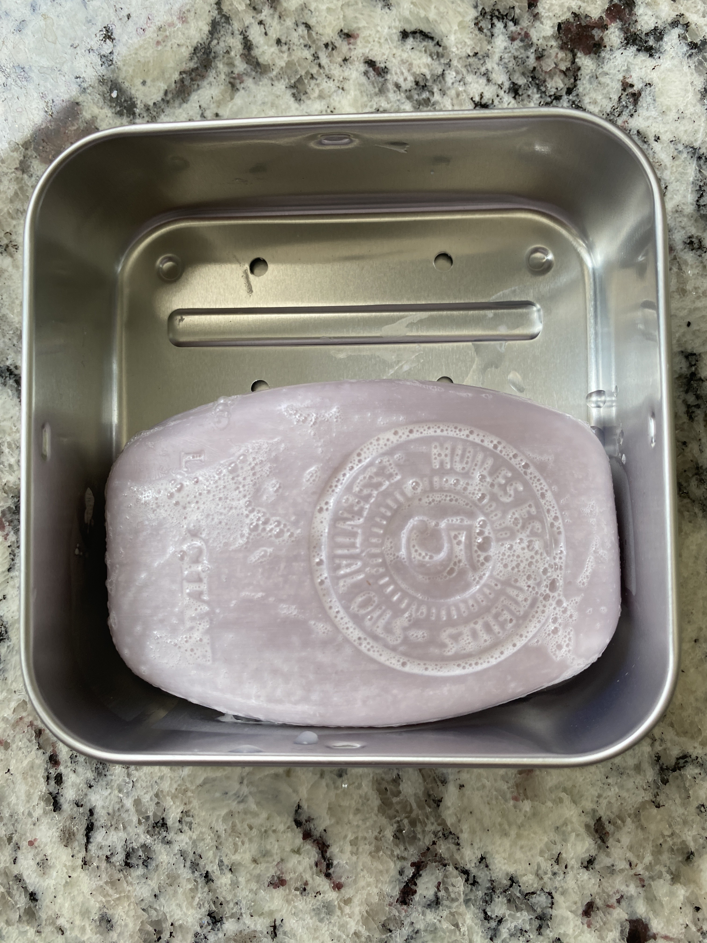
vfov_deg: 69.4
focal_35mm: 25
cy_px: 472
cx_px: 354
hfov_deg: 54.9
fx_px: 681
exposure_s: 1/122
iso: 64
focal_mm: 4.25
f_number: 1.8
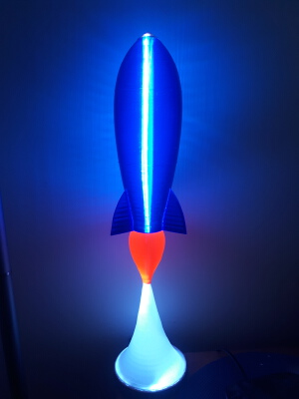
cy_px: 200
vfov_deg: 58.4
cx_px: 150
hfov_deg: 45.4
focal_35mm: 31
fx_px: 357
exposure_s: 1/33
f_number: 1.9
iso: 80
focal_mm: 3.7
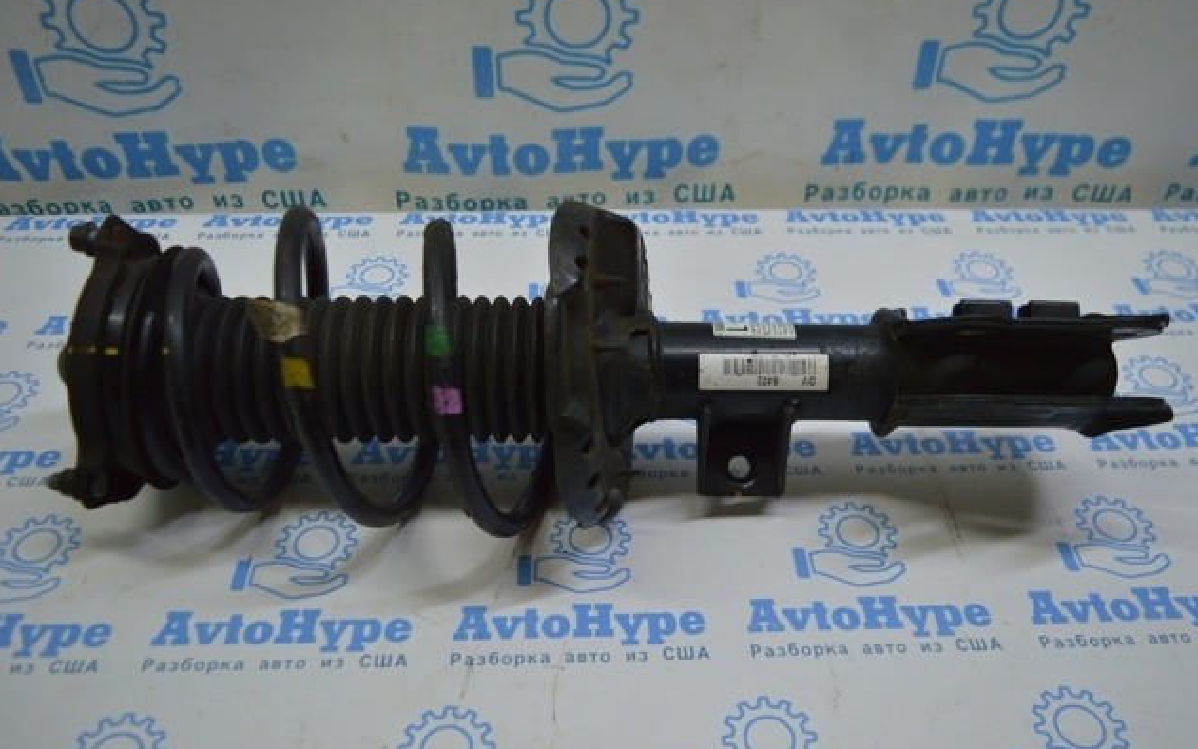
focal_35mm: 31
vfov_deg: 40.6
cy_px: 379
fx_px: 1012
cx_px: 605
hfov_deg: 61.2
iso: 400
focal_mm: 20
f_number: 3.8
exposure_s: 1/160
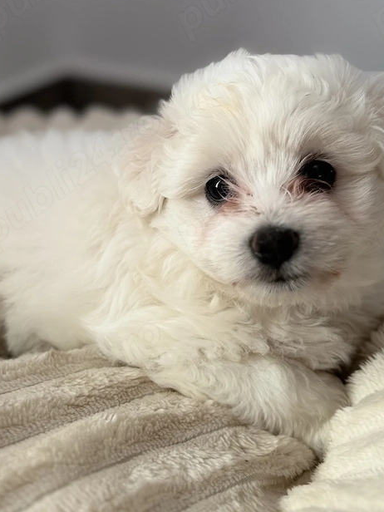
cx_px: 168
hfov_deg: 28.0
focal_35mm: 52
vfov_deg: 36.8
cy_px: 223
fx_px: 769
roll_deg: -2.7
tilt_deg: -26.7
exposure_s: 1/121
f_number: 1.78
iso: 64
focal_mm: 6.76
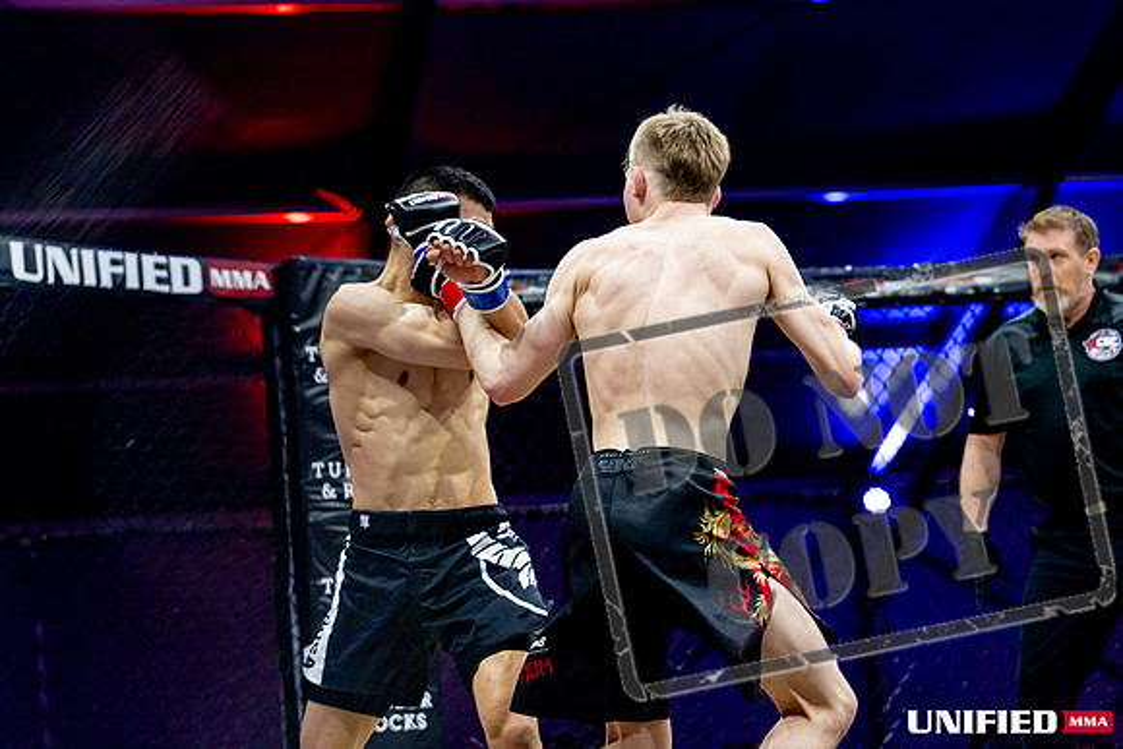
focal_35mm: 89
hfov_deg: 22.8
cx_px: 541
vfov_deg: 15.3
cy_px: 452
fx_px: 2788
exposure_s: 1/1250
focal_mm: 70
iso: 3200
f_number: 2.8
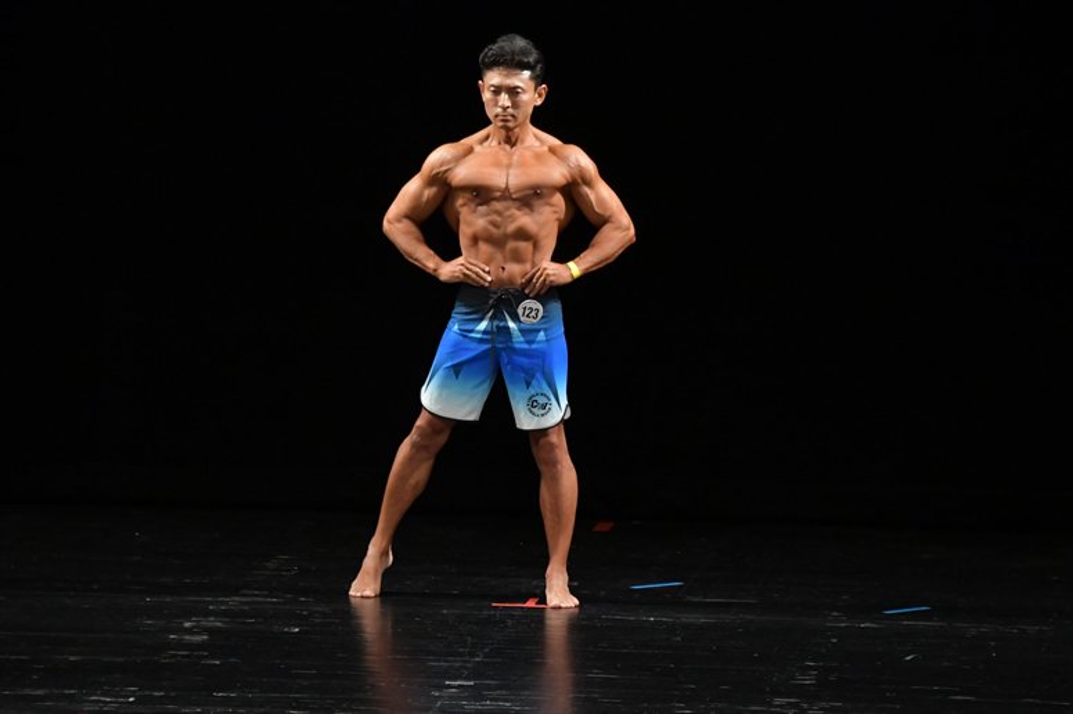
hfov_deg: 6.9
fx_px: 8937
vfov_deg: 4.6
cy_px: 357
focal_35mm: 300
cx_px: 536
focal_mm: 200
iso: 3200
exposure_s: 1/400
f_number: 5.6
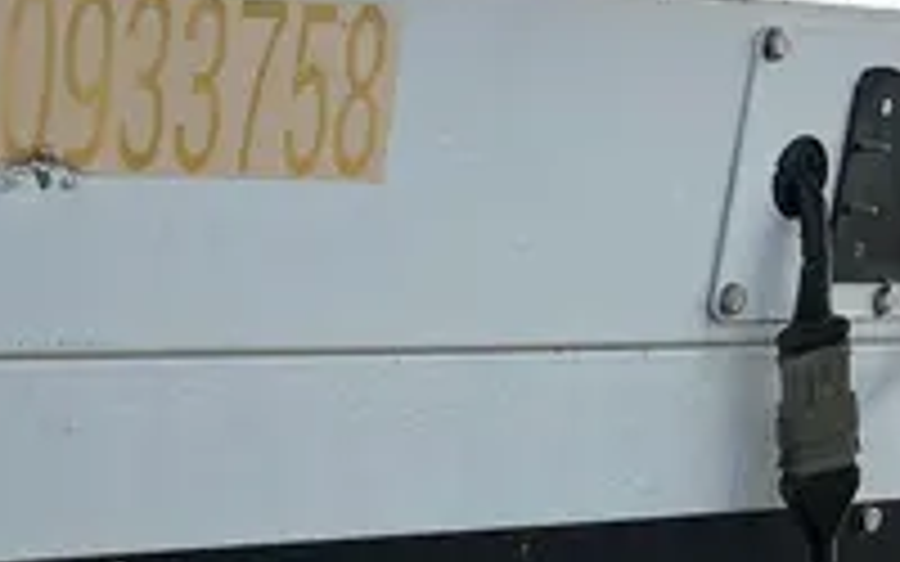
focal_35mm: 101
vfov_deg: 11.3
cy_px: 1221
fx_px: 2477
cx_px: -230
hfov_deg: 19.2
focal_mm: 5.96
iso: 50
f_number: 1.6
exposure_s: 1/4630
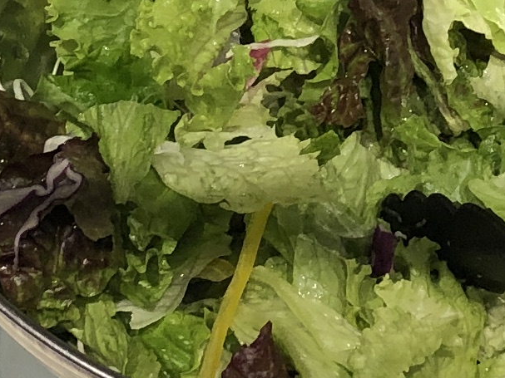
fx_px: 2713
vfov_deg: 7.8
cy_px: -233
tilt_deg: -48.8
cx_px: 144
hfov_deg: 10.6
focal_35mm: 186
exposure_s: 1/68
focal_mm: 3.99
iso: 40
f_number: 1.8
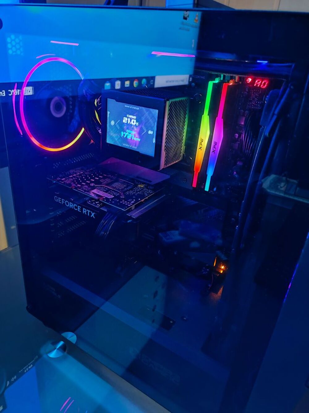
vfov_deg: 69.4
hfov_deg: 54.8
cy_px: 206
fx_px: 298
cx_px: 154
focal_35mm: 25
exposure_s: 1/10
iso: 1849
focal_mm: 4.7
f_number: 1.79
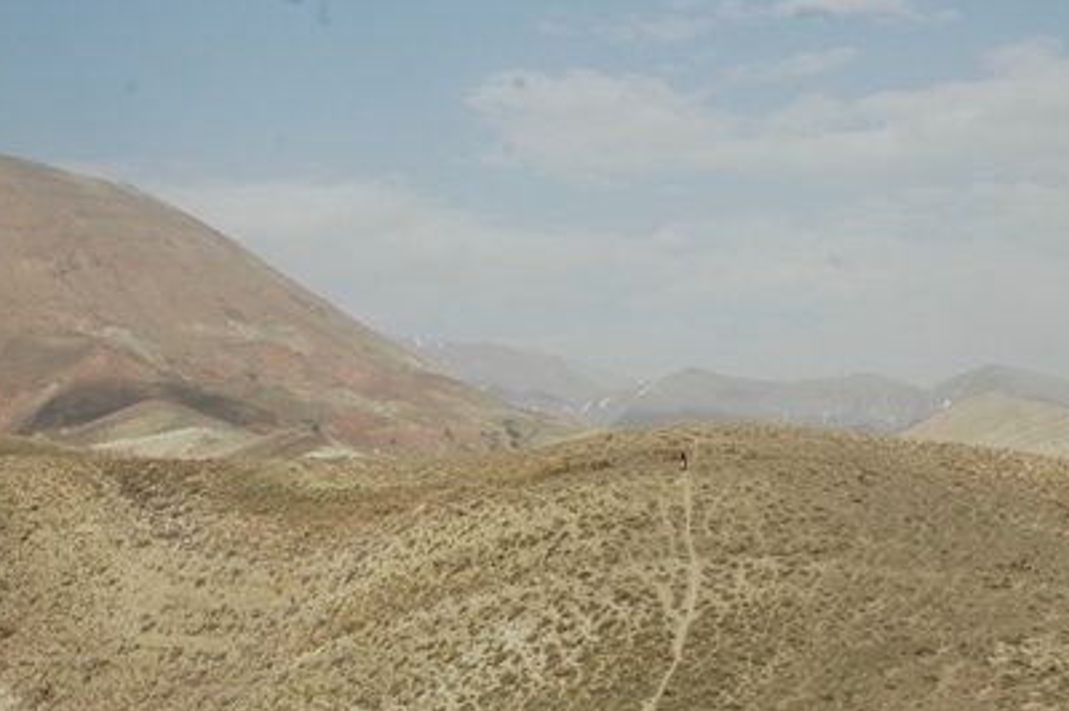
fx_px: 1869
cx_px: 641
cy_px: 461
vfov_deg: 21.5
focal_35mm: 63
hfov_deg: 31.8
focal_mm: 28
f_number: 11
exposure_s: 1/500
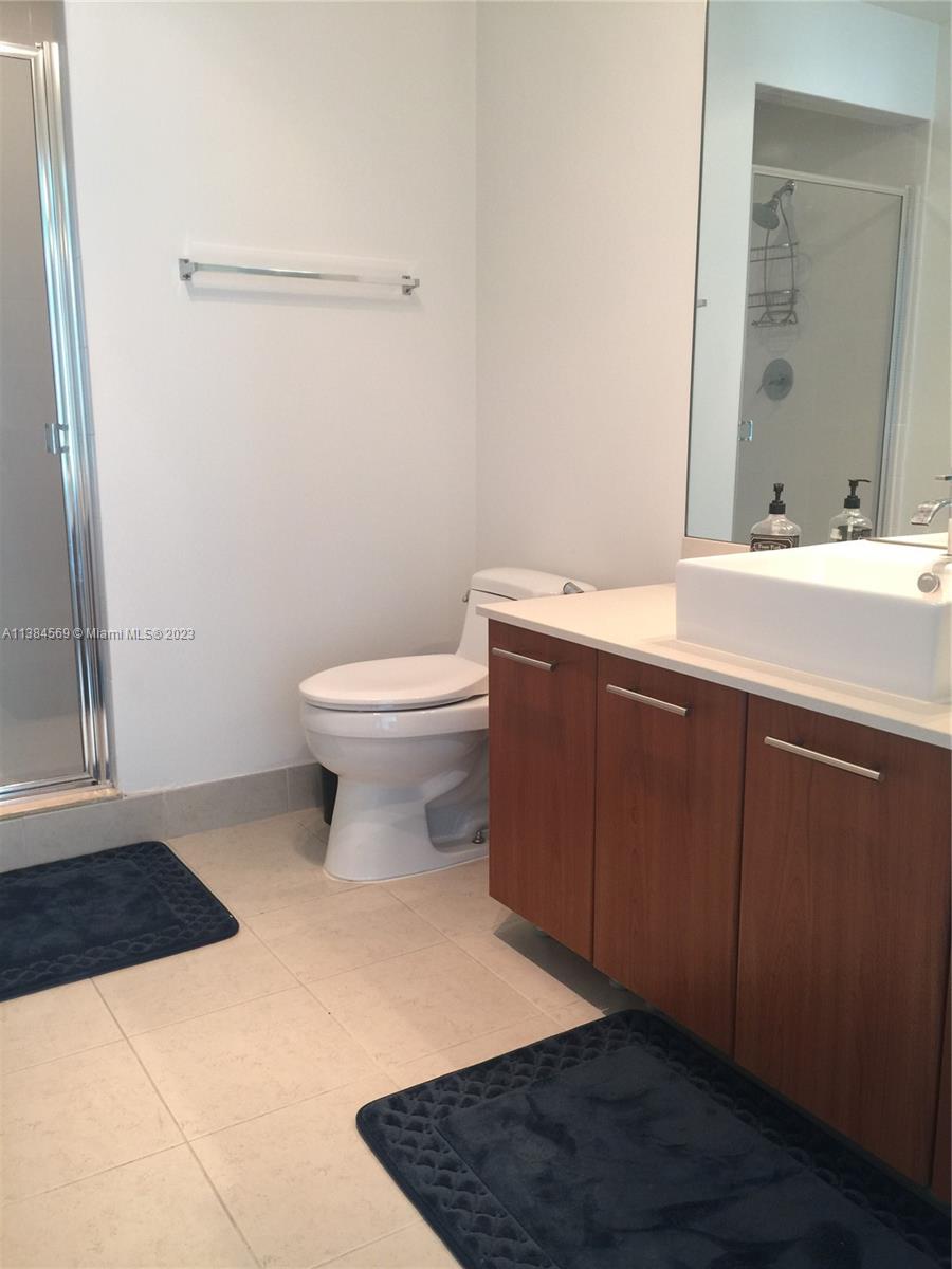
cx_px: 476
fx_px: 1063
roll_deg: -1.1
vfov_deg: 61.7
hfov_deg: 48.2
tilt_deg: -11.3
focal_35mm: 29
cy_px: 634
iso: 40
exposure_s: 1/15
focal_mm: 4.15
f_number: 2.2
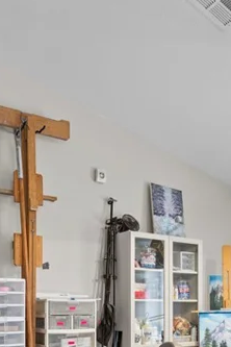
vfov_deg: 42.2
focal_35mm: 43
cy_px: 303
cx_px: 145
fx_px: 414
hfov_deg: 31.1
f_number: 8
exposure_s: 1.6
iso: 500
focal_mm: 14
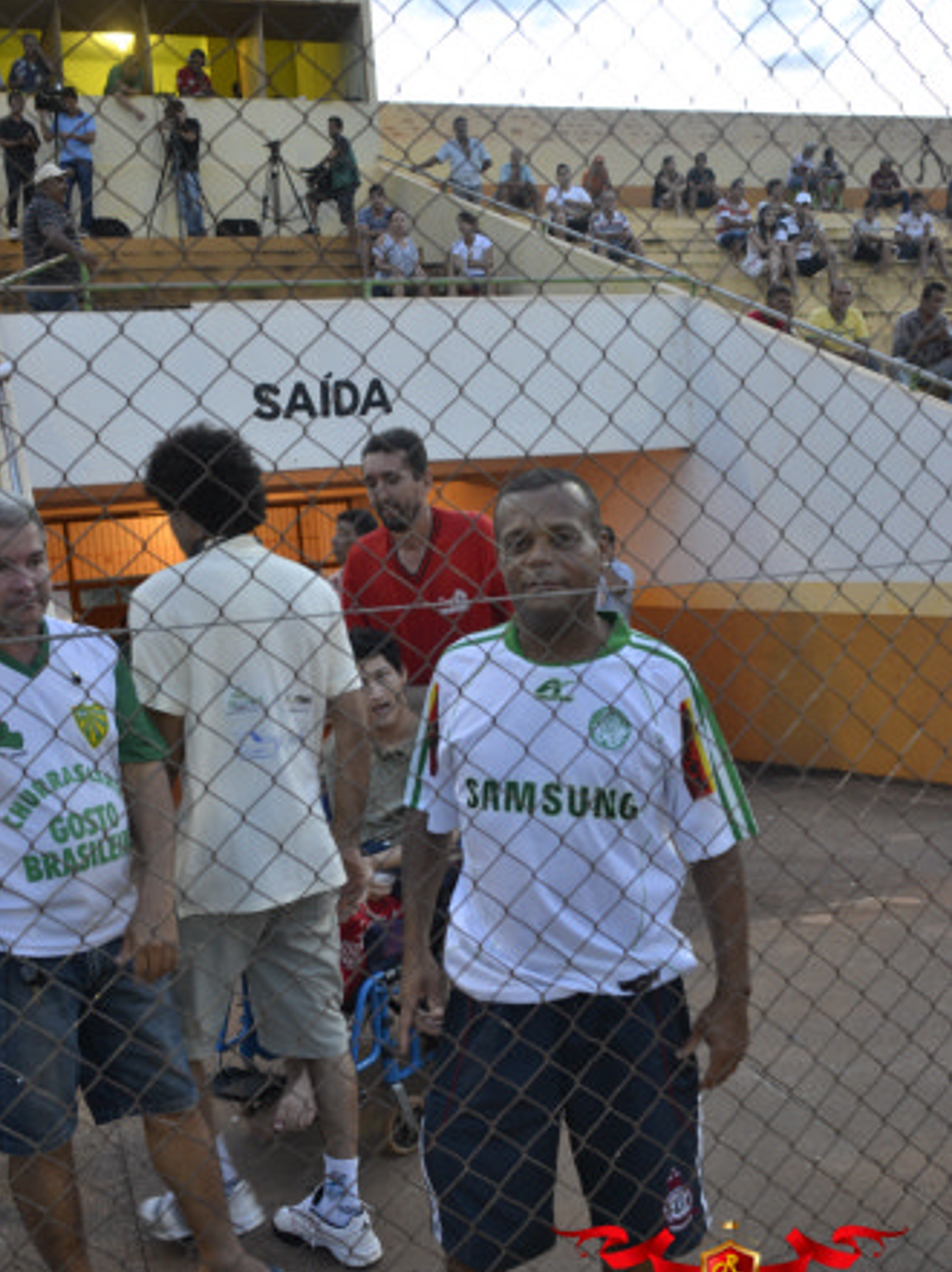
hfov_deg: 39.6
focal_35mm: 36
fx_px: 1322
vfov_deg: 51.3
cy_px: 698
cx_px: 477
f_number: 3.8
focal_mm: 22
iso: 800
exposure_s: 1/60
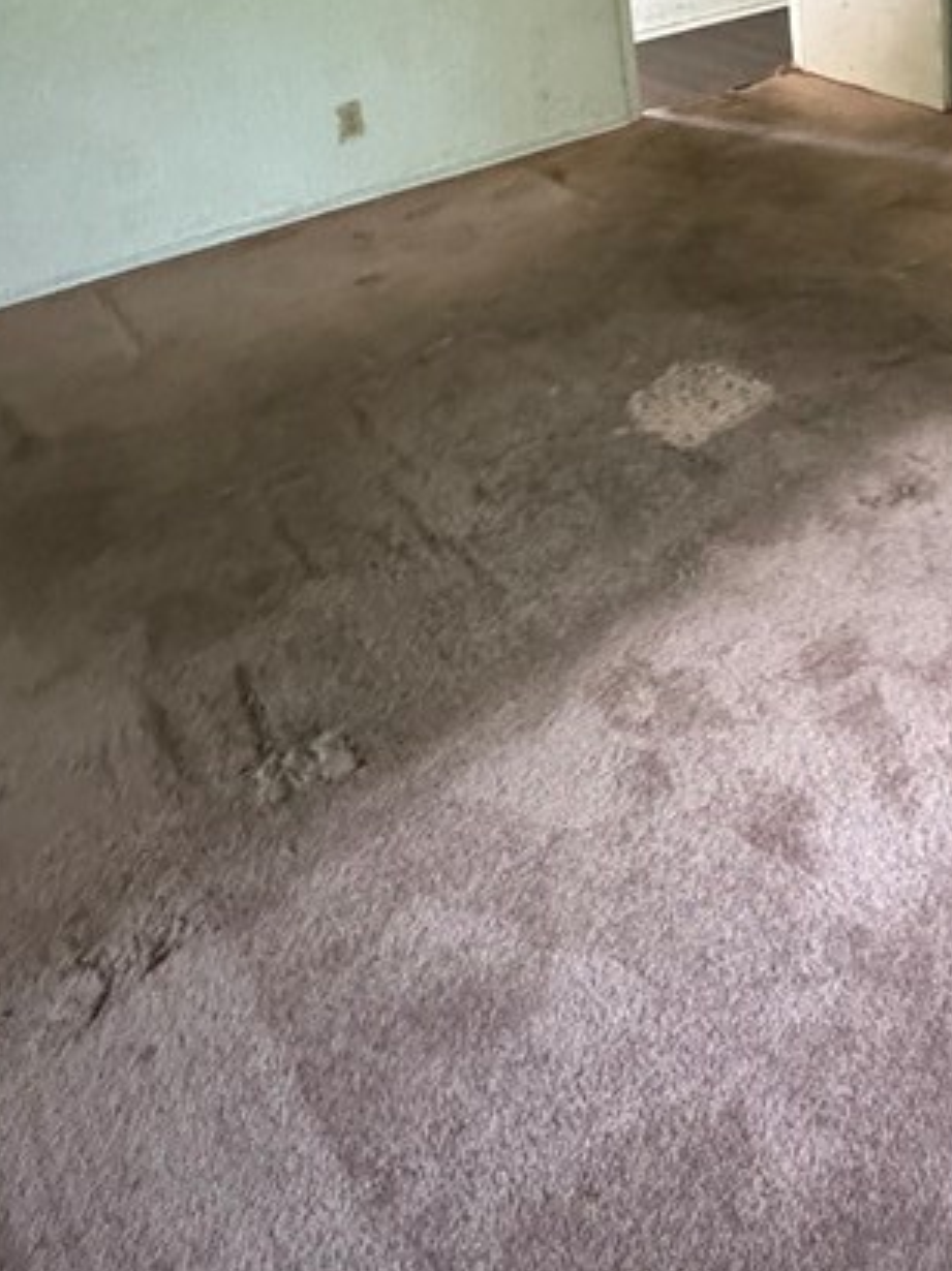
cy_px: 40
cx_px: 899
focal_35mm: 35
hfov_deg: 37.3
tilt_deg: -15.8
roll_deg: +2.3
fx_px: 1285
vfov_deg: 45.6
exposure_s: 1/58
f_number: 2.2
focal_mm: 2.22
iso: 1250
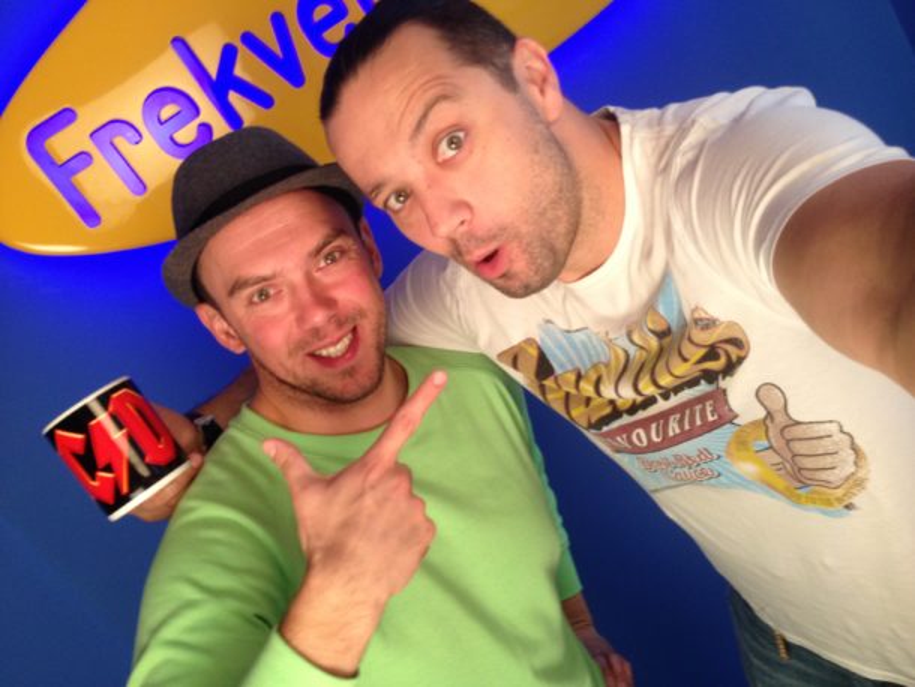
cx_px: 458
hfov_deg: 52.6
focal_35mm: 35
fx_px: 926
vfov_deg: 40.7
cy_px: 344
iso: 125
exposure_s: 1/20
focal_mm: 4.28
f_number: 2.4
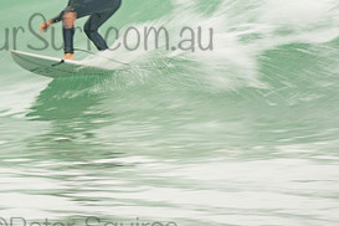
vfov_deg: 1.1
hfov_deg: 1.6
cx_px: 82
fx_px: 12024
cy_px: 22
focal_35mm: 1277
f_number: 20
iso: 100
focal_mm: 400
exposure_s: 1/30
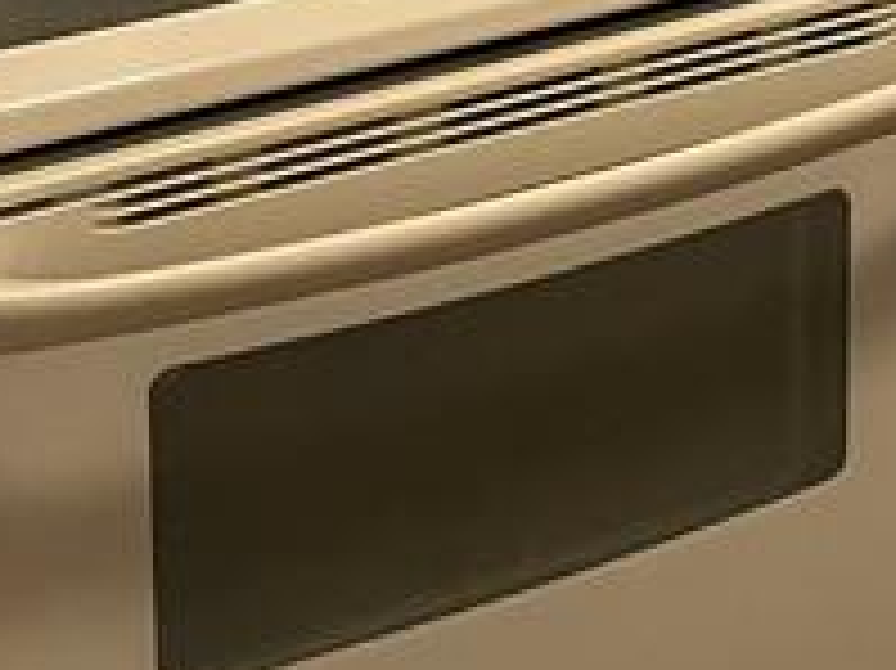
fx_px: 3466
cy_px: -310
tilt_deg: -14.0
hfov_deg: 14.4
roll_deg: +0.0
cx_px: 982
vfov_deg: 10.7
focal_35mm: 134
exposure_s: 1/60
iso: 400
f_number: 1.6
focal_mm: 4.2
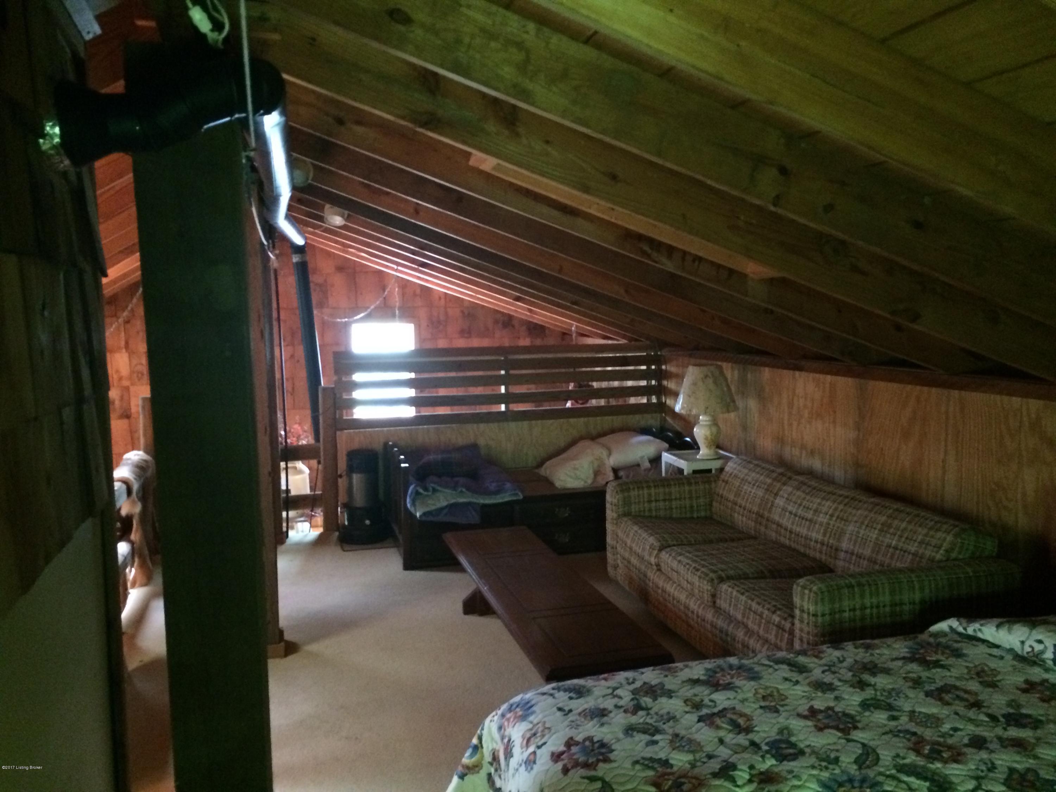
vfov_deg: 48.2
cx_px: 528
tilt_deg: -5.2
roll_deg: +1.9
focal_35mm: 29
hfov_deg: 61.7
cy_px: 396
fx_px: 885
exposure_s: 1/15
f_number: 2.2
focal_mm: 4.15
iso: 400
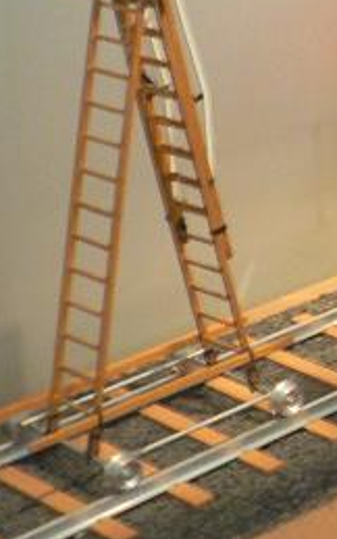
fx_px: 1733
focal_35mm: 118
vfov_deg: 17.3
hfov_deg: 10.0
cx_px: 753
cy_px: 2
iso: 200
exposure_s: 1/6
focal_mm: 6
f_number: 2.8
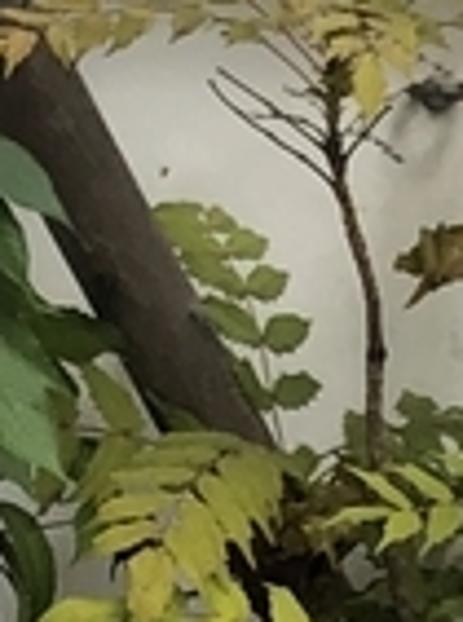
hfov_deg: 6.1
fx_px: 4282
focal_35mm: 239
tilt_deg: -26.0
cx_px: 855
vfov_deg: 7.2
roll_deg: -0.3
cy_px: 1959
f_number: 1.8
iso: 20
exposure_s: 1/522
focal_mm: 3.99
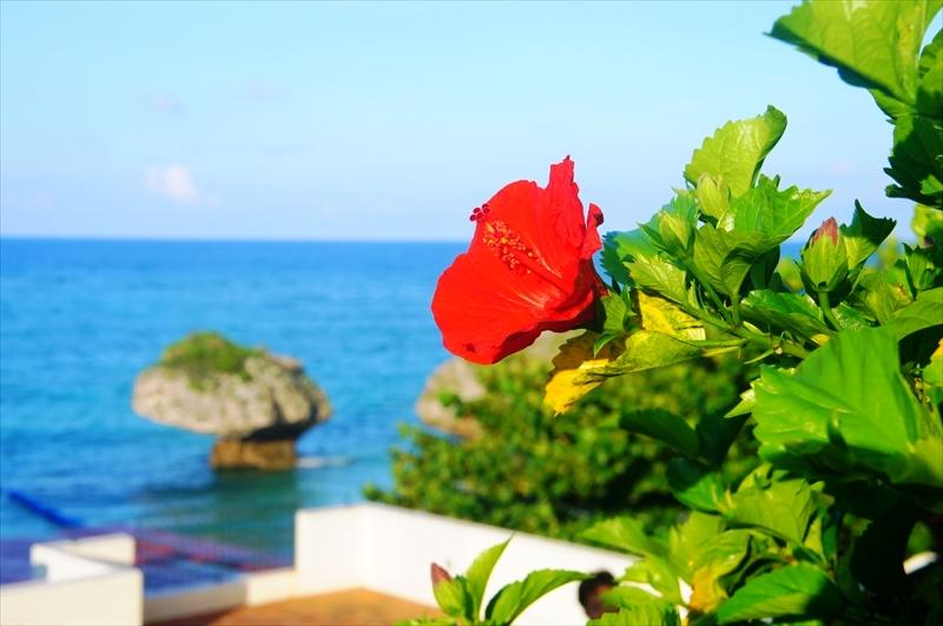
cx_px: 472
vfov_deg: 21.5
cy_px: 313
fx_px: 1648
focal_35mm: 63
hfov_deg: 31.9
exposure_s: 1/125
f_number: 11
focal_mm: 42
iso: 200
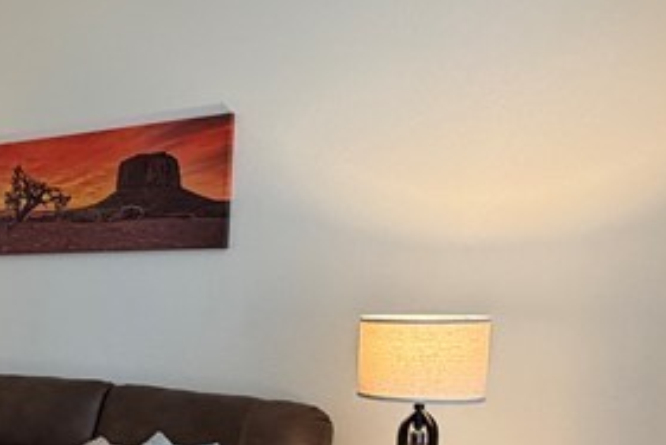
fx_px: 981
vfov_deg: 25.0
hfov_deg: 28.6
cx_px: -254
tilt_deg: -5.3
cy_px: 374
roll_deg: +1.4
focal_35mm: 53
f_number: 2.2
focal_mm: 2.22
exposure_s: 1/60
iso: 200
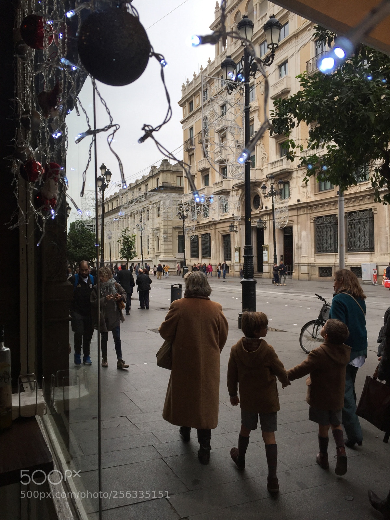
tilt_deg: -0.2
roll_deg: +0.5
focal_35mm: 29
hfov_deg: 48.2
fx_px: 436
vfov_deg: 61.7
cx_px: 195
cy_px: 260
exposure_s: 1/306
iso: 32
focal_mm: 4.15
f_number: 2.2
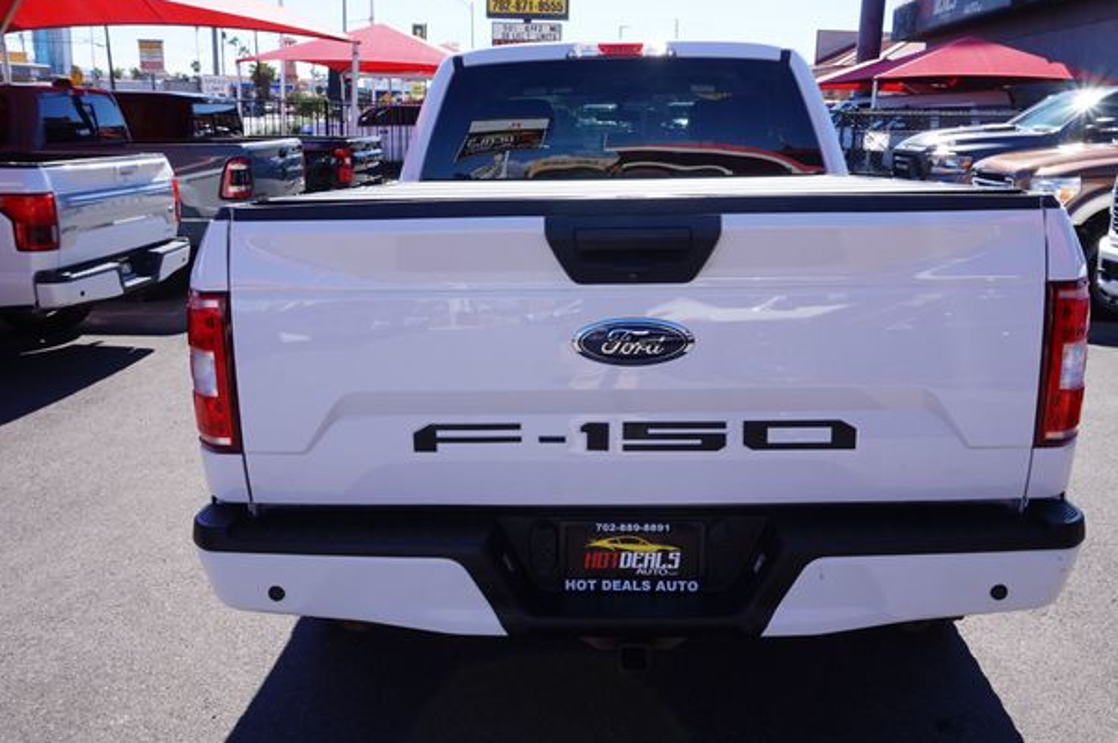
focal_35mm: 32
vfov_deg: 41.0
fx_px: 993
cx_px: 583
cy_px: 369
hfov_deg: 58.7
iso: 100
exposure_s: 1/100
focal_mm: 20
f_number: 10
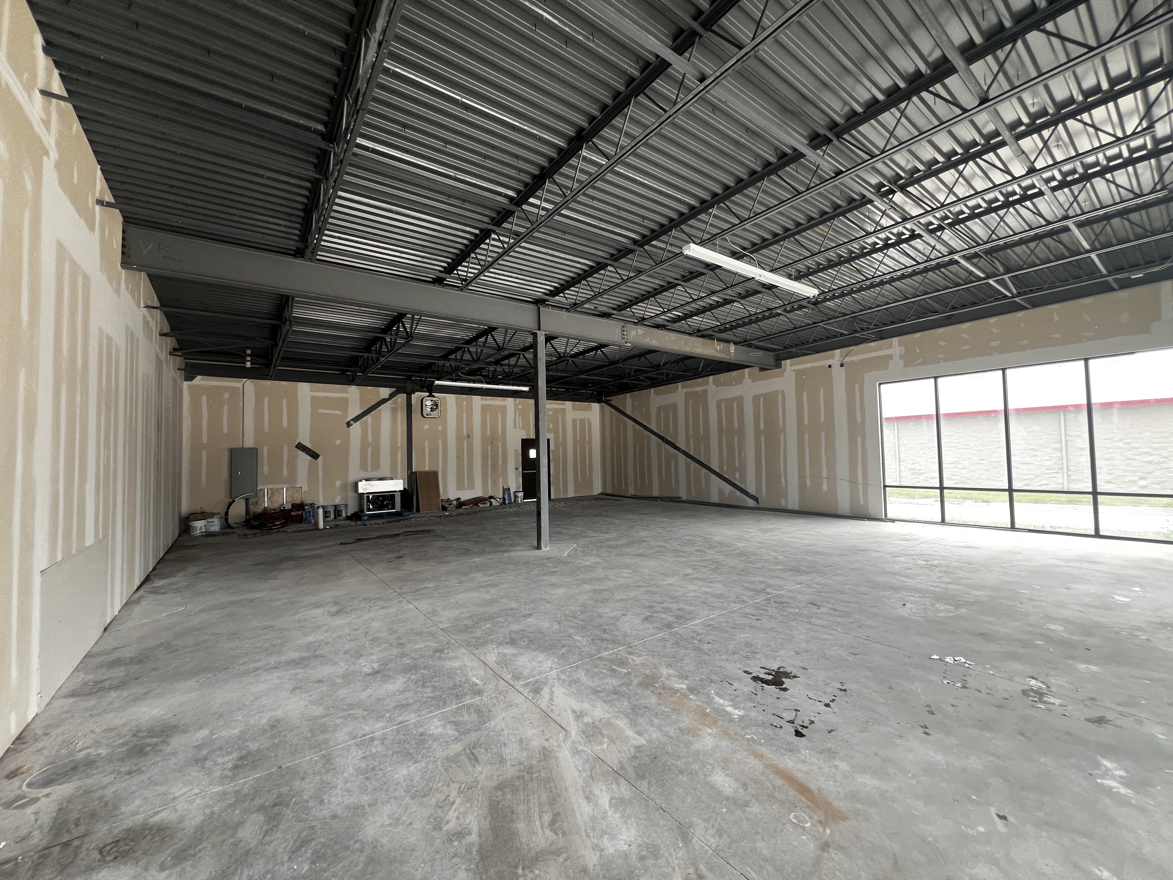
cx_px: 586
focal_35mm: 13
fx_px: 441
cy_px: 440
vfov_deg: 89.9
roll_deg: +0.8
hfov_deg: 106.2
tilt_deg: +1.8
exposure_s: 1/99
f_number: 1.8
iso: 64
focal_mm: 1.57
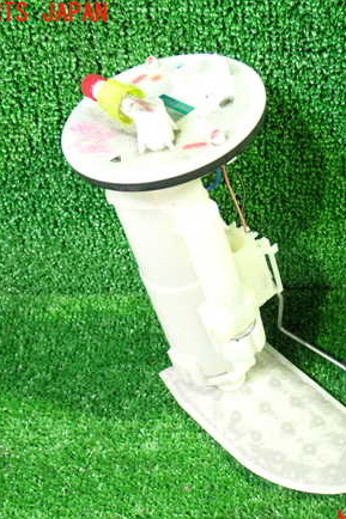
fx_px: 851
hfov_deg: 22.8
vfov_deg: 33.9
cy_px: 268
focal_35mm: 59
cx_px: 249
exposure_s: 1/25
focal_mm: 7.31
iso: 800
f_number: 2.8
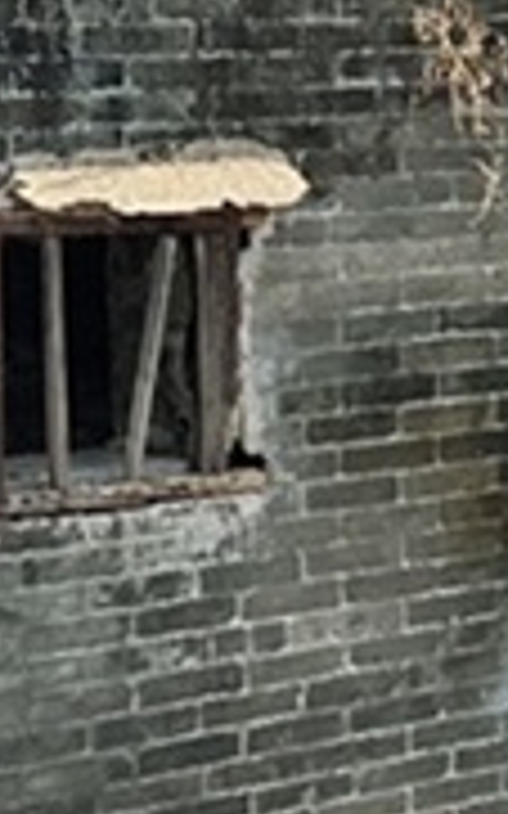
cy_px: 49
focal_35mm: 143
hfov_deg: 9.1
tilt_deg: +0.1
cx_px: -47
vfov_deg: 14.4
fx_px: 3170
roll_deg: +2.1
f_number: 1.8
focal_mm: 3
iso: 16
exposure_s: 1/1015
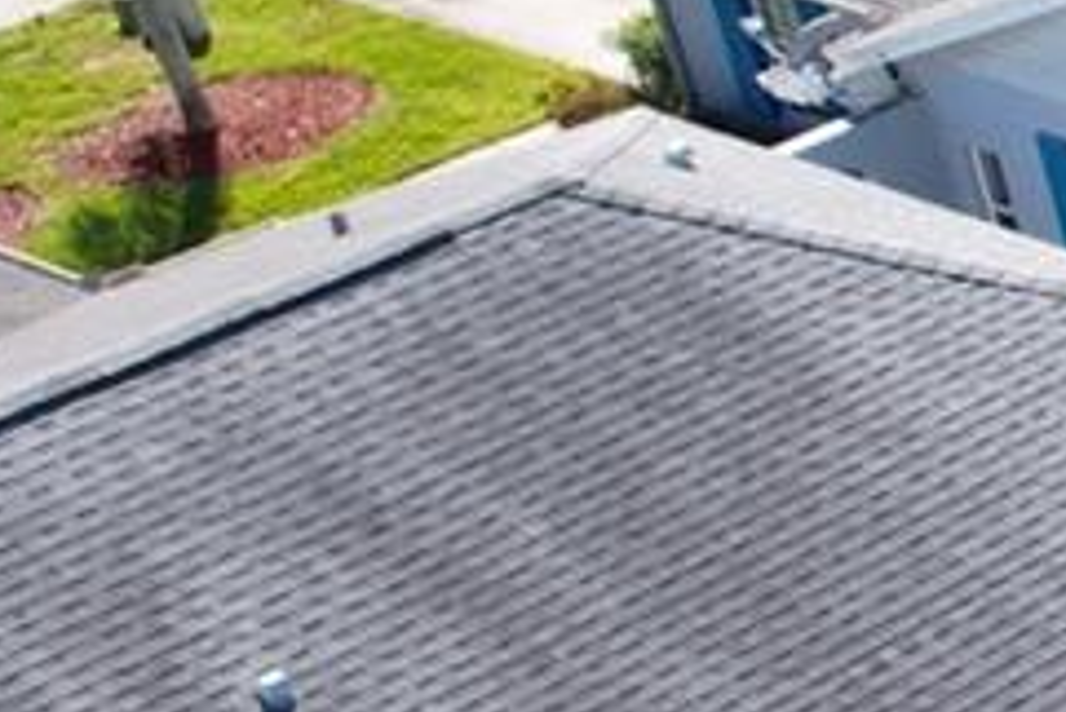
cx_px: 3446
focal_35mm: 146
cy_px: 394
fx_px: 4326
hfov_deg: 9.7
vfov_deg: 9.4
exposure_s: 1/1000
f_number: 2.8
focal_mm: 8.38
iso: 110
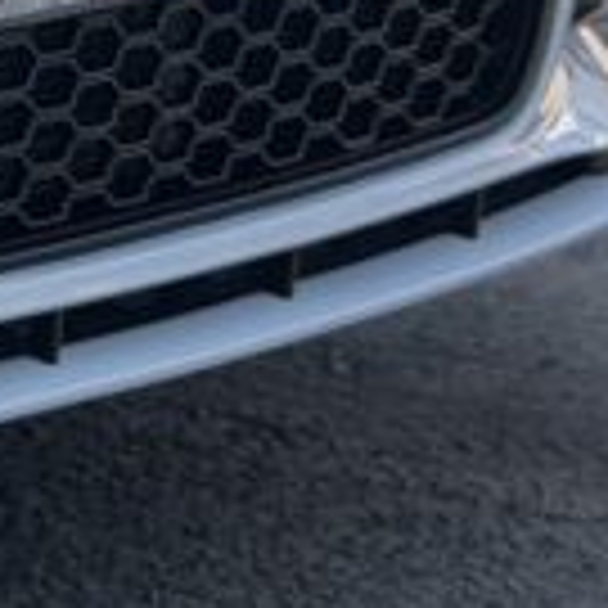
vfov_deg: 5.3
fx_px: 6419
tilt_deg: -7.6
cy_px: -491
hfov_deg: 5.1
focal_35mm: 323
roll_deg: +2.2
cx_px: -1329
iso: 80
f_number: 1.78
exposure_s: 1/855
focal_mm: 6.76
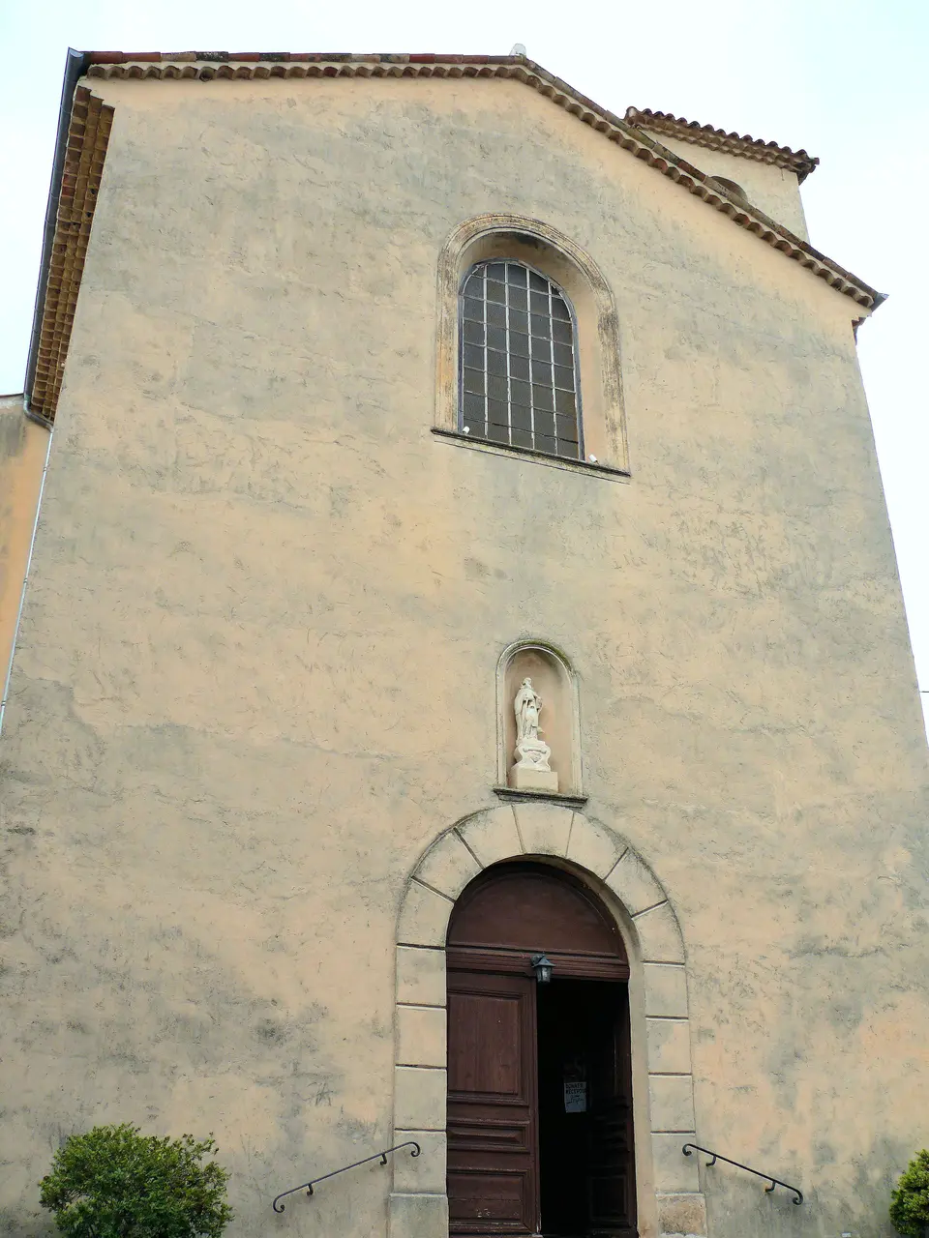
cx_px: 464
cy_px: 619
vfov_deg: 52.6
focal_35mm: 35
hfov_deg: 40.7
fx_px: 1252
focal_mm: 7.4
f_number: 4
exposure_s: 1/200
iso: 100
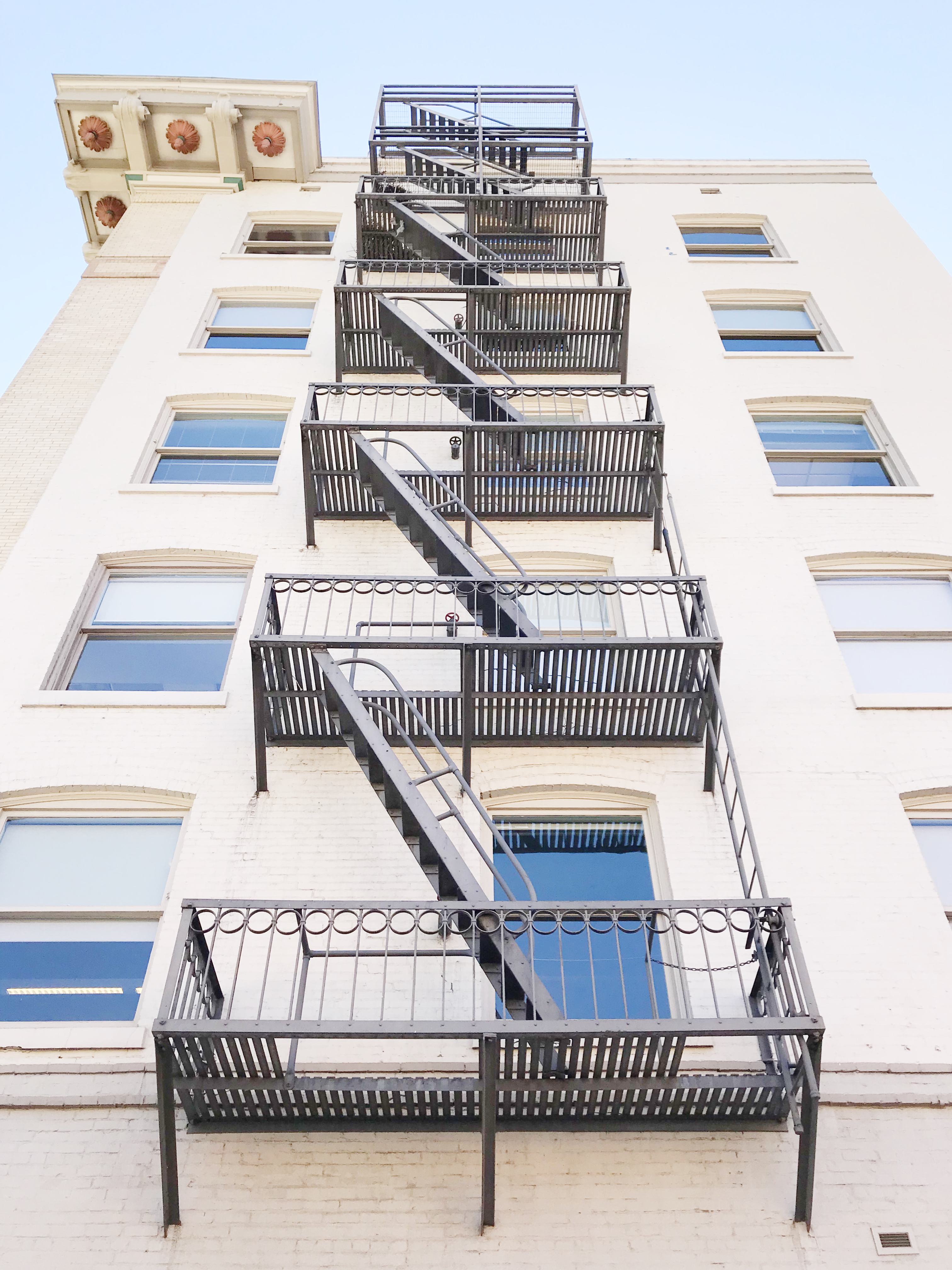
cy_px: 635
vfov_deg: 63.4
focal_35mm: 28
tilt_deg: +47.8
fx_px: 1027
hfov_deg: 49.7
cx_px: 476
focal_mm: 3.99
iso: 20
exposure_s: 1/798
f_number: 1.8
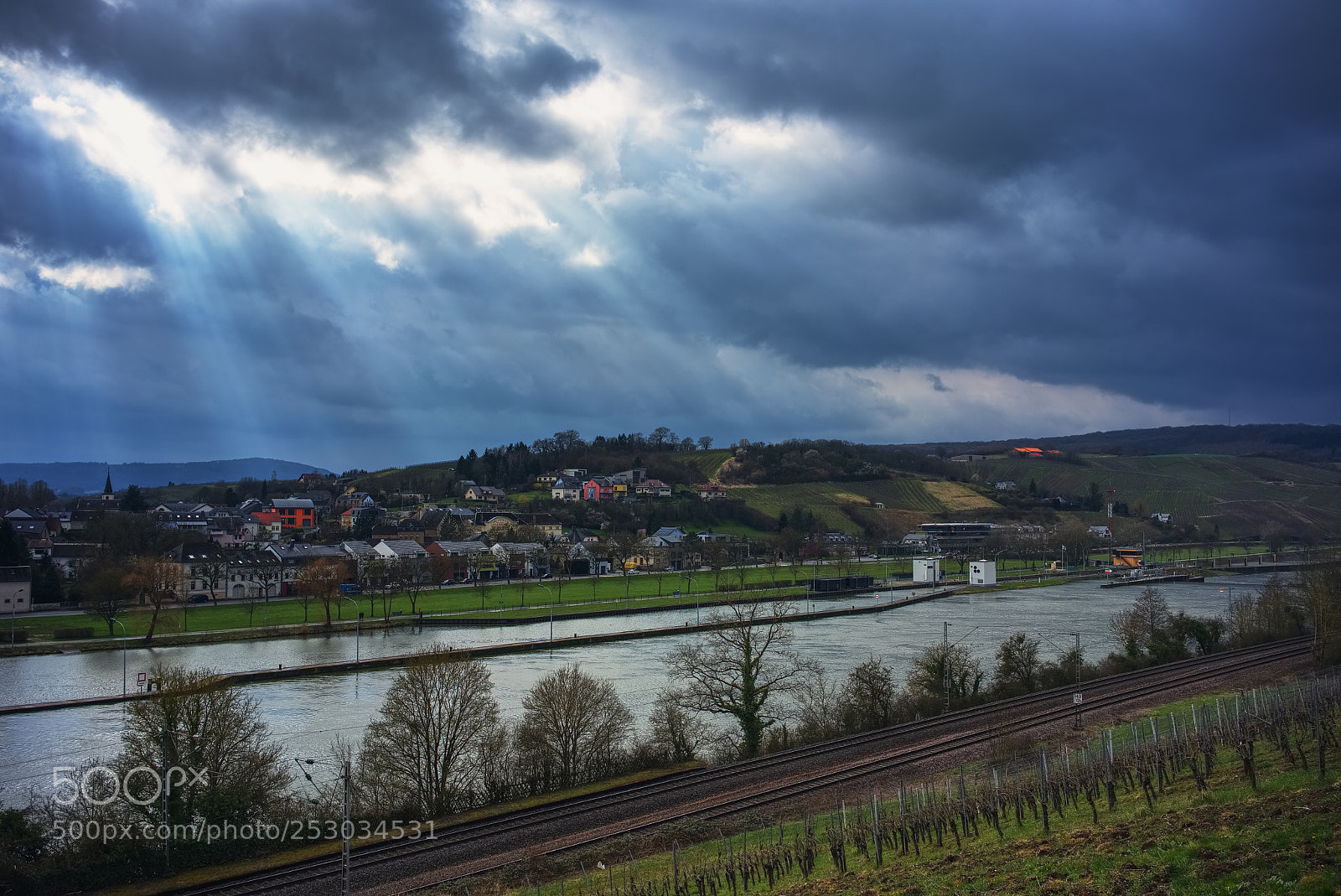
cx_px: 670
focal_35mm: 35
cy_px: 448
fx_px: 1305
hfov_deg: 54.4
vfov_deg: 37.9
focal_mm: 35
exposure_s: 1/200
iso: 100
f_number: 8
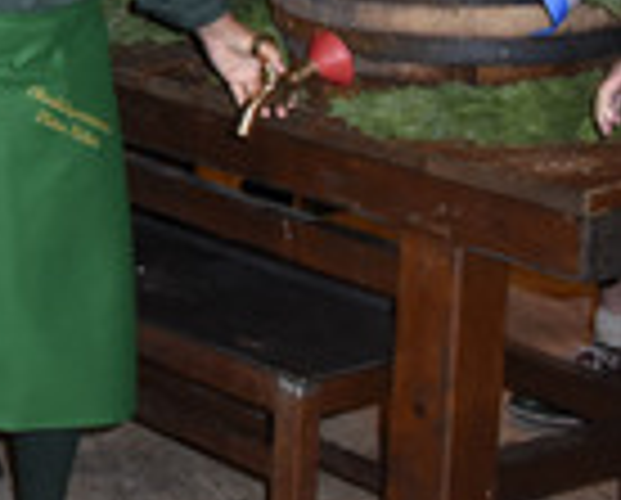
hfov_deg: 16.7
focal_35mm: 101
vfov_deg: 14.7
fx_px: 1860
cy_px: -131
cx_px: -389
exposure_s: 1/160
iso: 1000
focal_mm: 22
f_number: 6.3
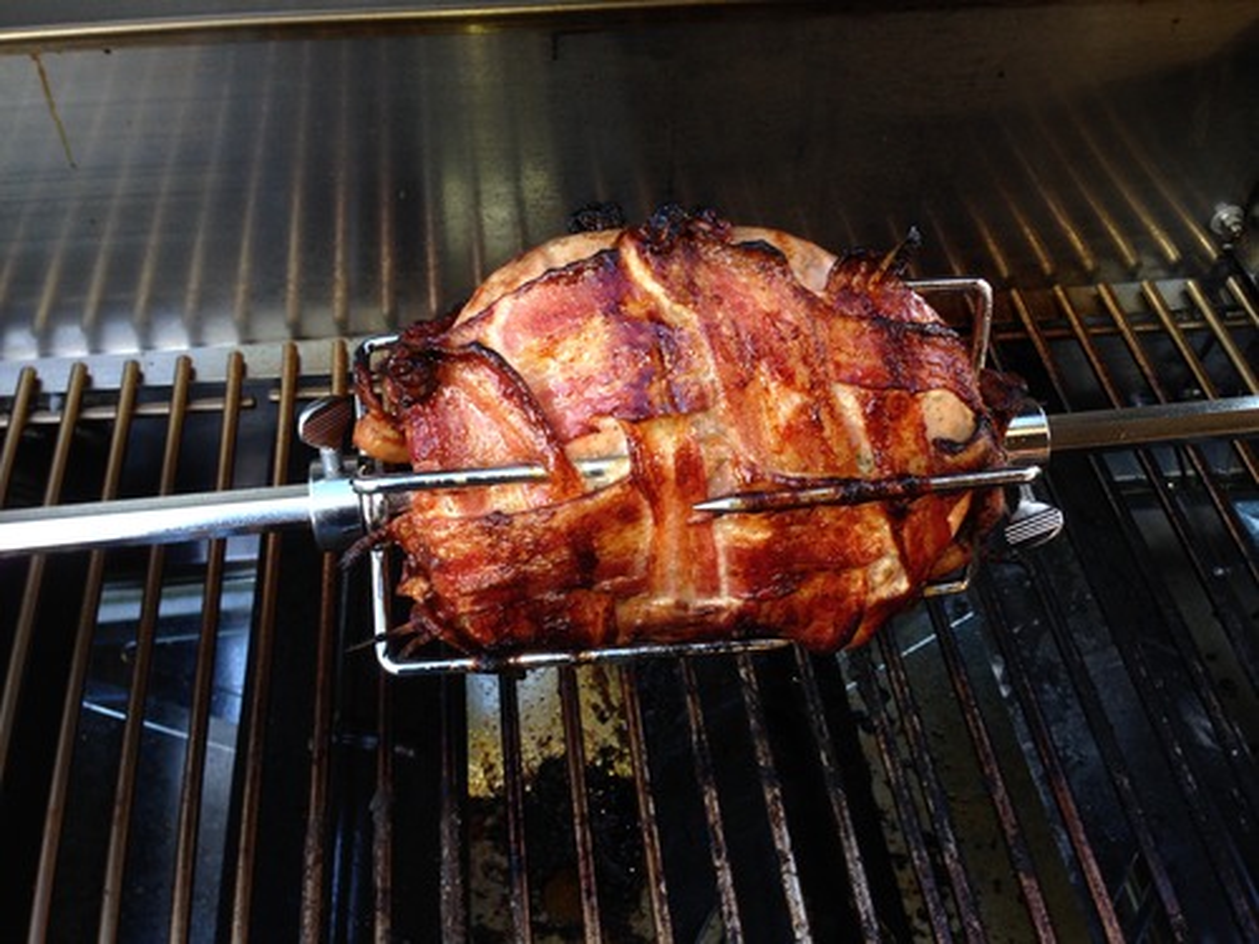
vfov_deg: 42.9
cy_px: 472
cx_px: 630
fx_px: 1200
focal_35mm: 33
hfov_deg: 55.4
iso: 50
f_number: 2.4
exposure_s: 1/57
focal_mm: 4.12
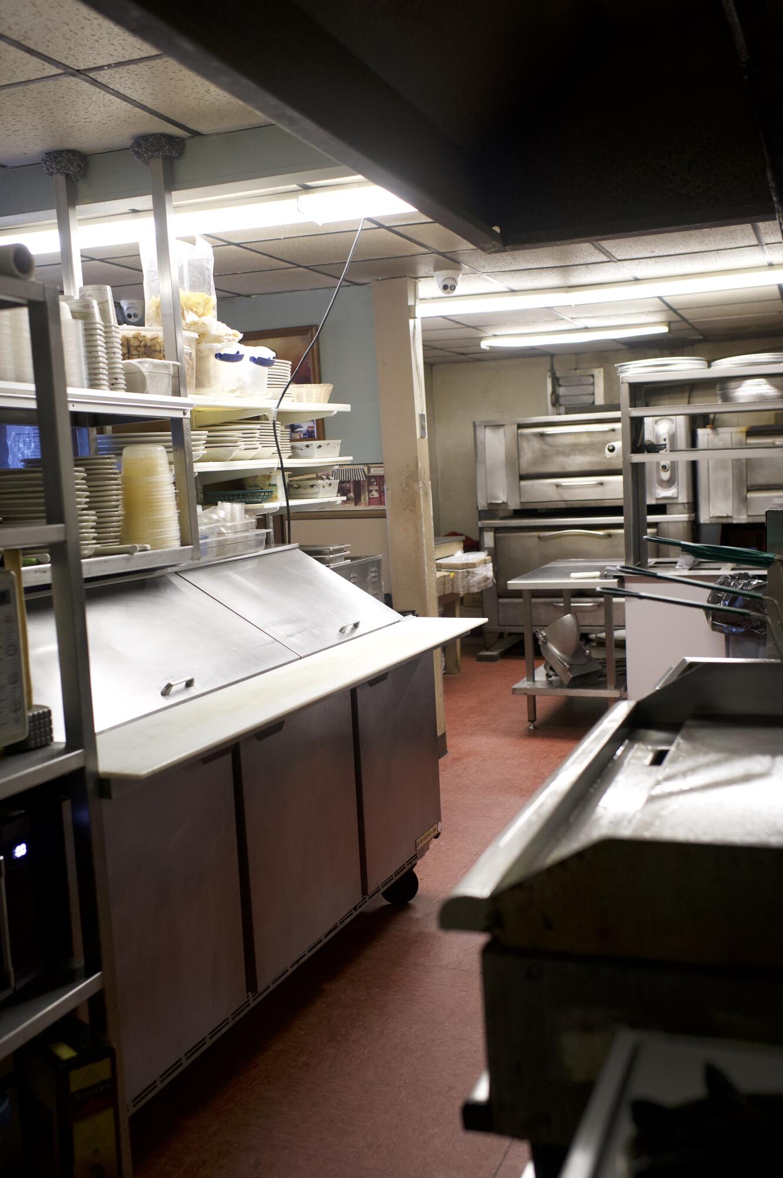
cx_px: 392
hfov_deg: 37.8
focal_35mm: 35
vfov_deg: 54.5
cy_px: 589
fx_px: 1144
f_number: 3.5
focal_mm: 35
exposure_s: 1/400
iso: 3600
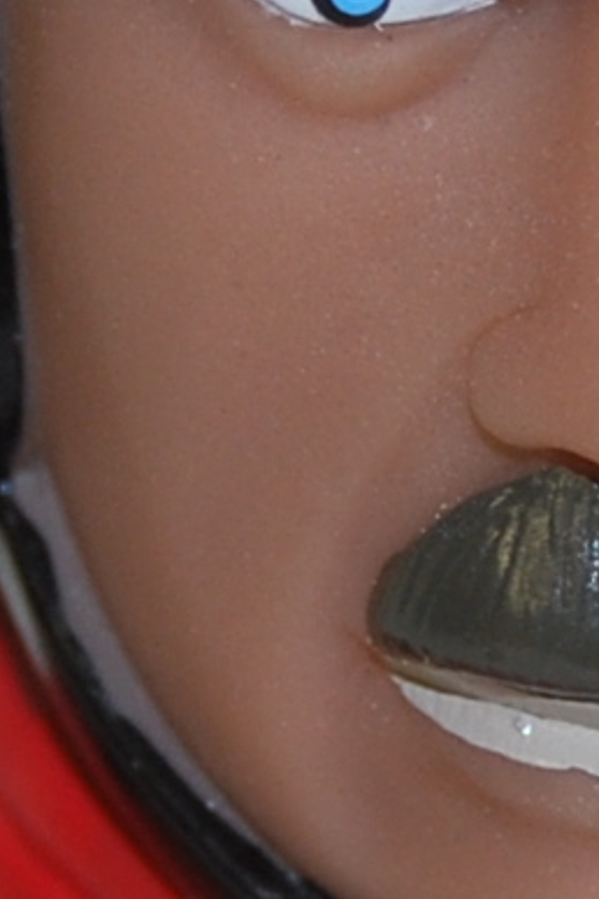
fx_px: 10681
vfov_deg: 4.8
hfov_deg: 3.2
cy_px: 548
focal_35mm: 428
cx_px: 453
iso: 200
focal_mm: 38
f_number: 5
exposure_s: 1/60
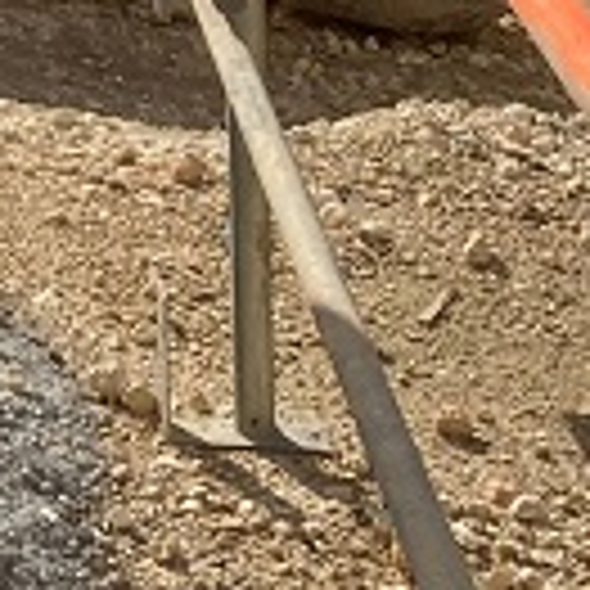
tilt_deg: -7.4
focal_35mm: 168
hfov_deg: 9.2
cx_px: -860
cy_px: -570
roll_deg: -1.4
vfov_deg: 9.7
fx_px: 3240
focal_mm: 3.99
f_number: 1.8
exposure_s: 1/4367
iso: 20
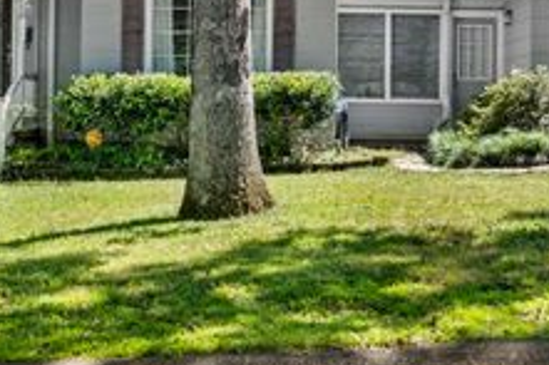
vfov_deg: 17.6
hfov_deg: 26.3
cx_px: 273
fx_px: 1173
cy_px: 101
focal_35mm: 77
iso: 400
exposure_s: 1/80
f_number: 6.4
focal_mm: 22.9
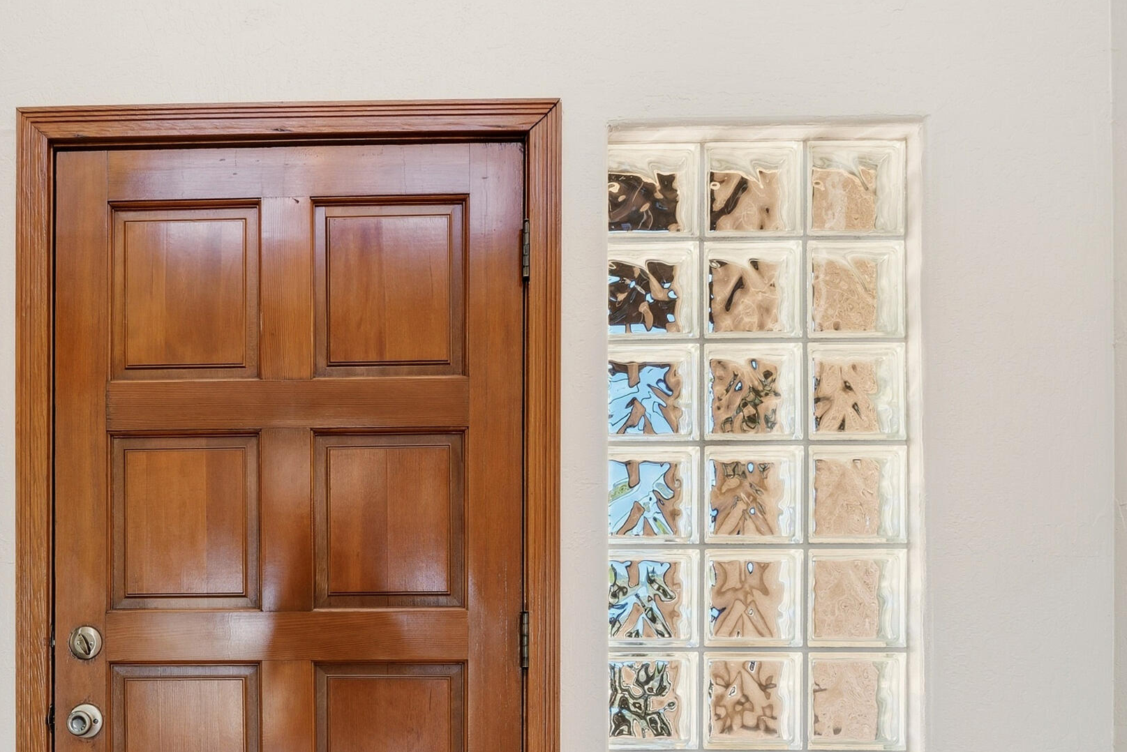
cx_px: 287
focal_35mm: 26
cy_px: 668
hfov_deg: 65.3
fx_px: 814
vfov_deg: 45.3
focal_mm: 14
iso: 250
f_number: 9
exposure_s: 1/50
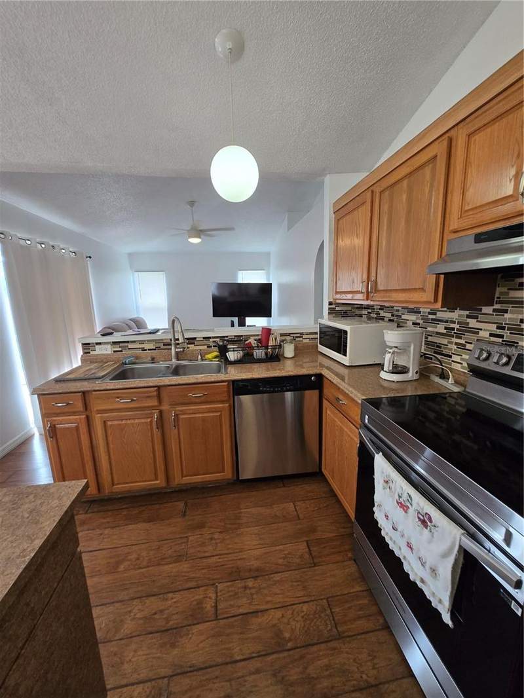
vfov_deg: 106.2
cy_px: 349
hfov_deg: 89.9
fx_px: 262
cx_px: 262
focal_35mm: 13
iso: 125
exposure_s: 1/60
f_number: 2.2
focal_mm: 1.7
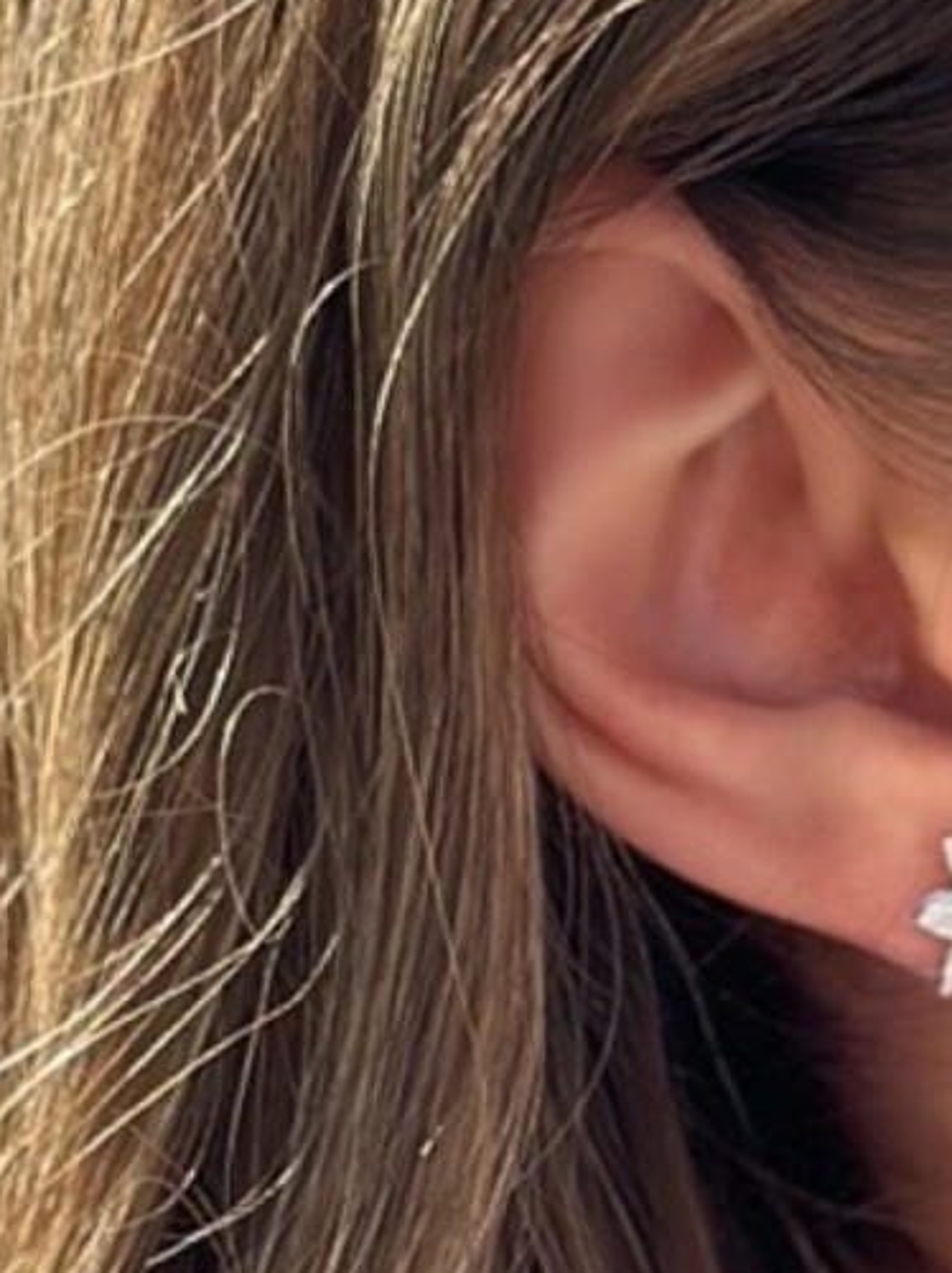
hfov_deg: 5.9
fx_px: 9036
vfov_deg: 8.1
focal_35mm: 246
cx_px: 1686
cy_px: 878
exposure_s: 1/1565
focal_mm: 6.86
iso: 100
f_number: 1.78
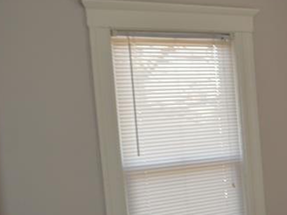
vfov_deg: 18.0
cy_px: 188
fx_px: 672
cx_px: 438
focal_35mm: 81
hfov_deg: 20.4
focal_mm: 18
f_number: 4
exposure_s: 1/80
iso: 400
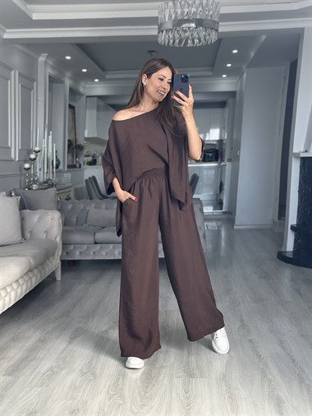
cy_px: 208
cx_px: 156
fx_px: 576
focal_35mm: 48
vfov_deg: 39.6
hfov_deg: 30.3
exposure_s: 1/131
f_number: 1.78
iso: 125
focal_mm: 6.86
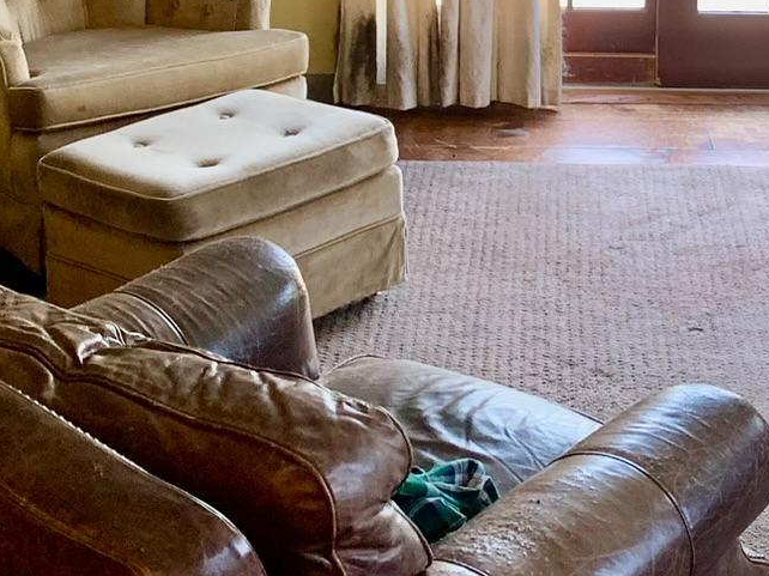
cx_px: 563
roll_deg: -1.4
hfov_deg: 23.4
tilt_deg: -9.8
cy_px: -113
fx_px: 1843
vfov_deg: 17.0
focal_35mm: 83
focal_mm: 4.25
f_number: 1.8
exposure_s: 1/60
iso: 125
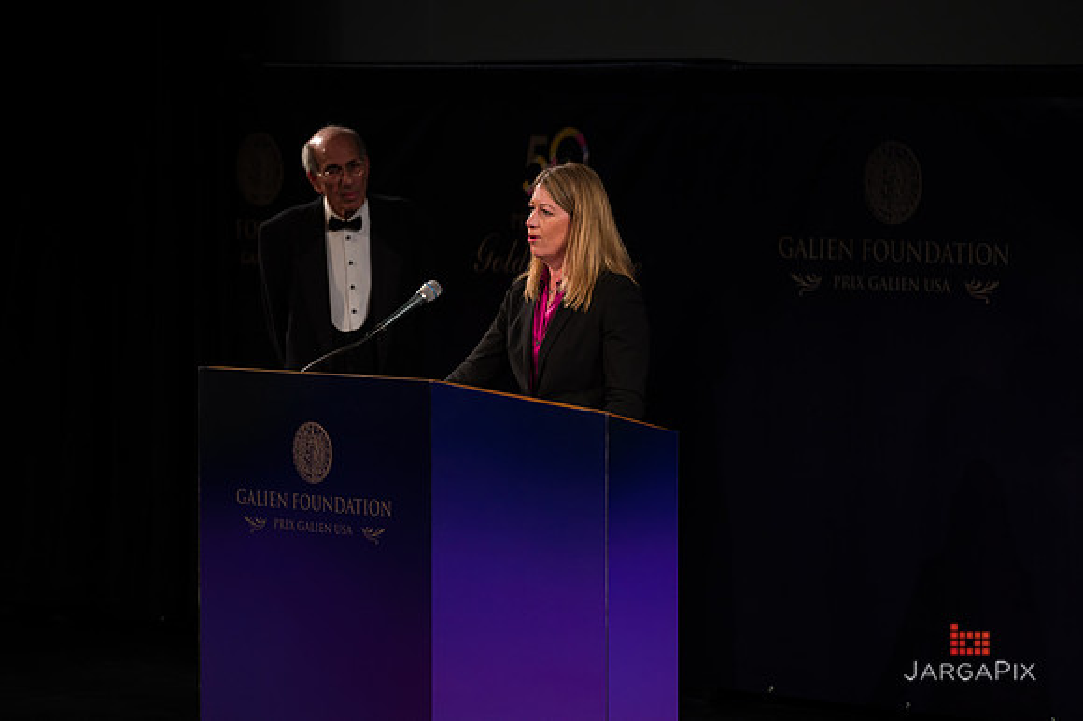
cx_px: 542
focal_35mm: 200
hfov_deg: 10.3
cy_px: 360
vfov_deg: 6.9
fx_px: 6013
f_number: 4
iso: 1600
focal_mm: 200
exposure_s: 1/200
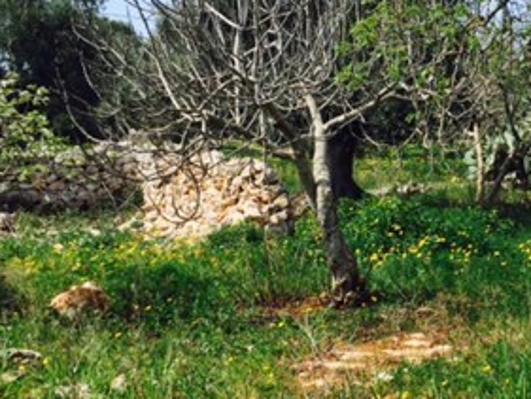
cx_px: 503
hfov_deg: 28.0
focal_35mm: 66
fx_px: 1013
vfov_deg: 22.2
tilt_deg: +1.2
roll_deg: -2.2
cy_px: 144
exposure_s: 1/1522
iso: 32
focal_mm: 4.15
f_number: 2.2
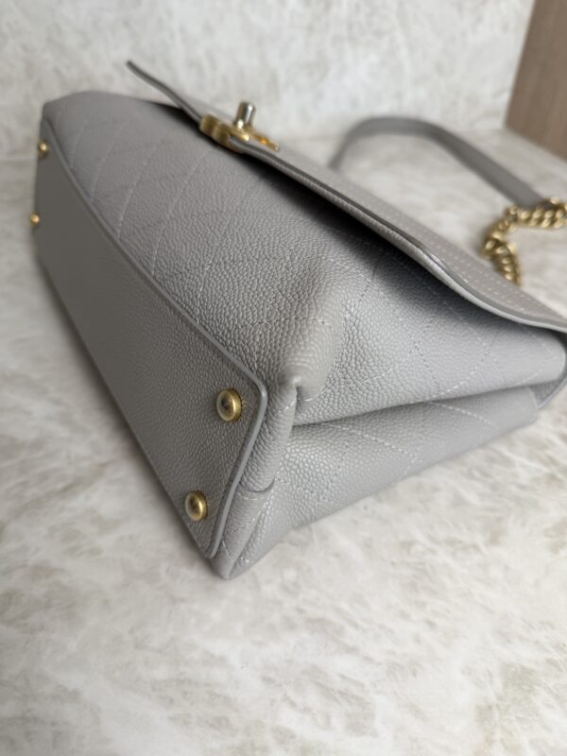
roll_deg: -2.9
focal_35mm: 24
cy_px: 378
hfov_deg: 56.8
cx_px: 284
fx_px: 524
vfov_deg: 71.6
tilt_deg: -40.7
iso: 64
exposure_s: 1/120
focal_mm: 6.76
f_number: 1.78
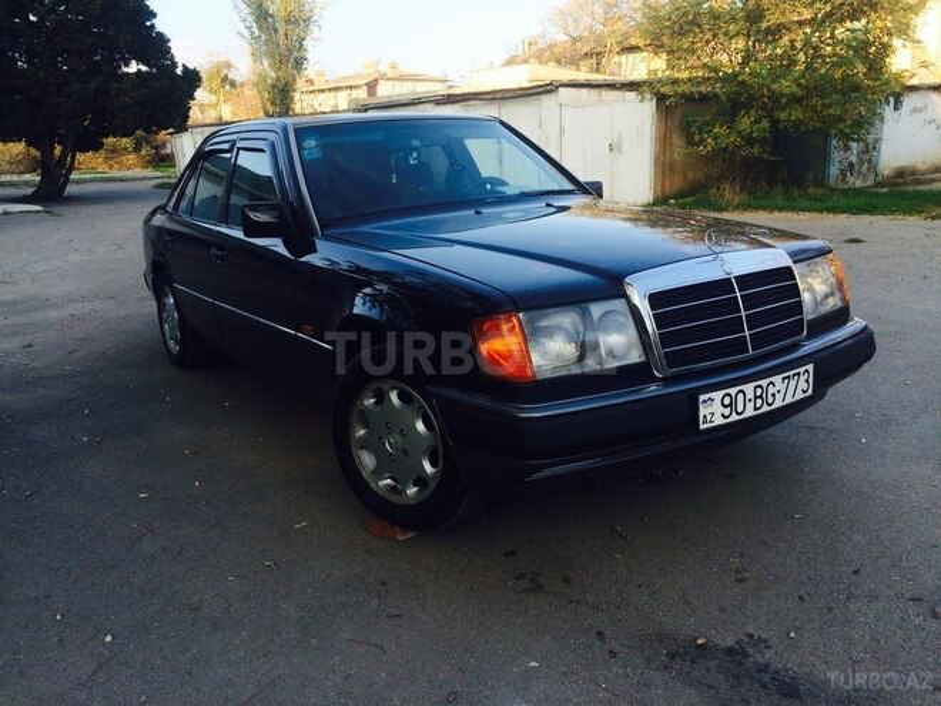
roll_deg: +0.9
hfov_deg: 61.7
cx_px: 470
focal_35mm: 29
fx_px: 788
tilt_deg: -15.6
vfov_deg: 48.2
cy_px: 353
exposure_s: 1/373
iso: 32
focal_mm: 4.15
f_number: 2.2
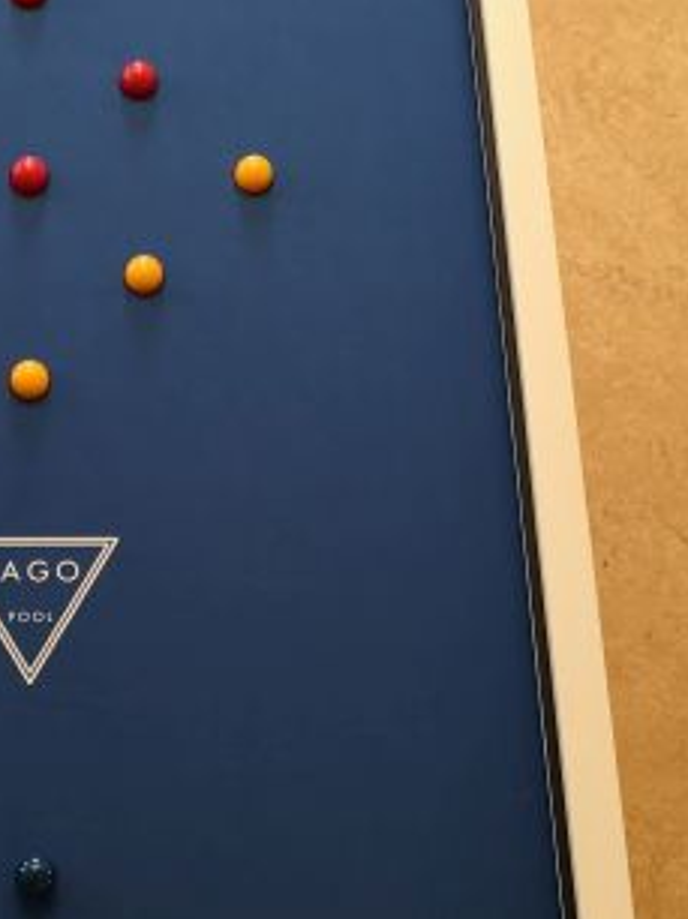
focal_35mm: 53
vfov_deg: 35.3
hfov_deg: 26.3
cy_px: 703
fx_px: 1406
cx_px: 30
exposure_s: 1/50
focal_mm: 3.95
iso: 80
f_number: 1.8
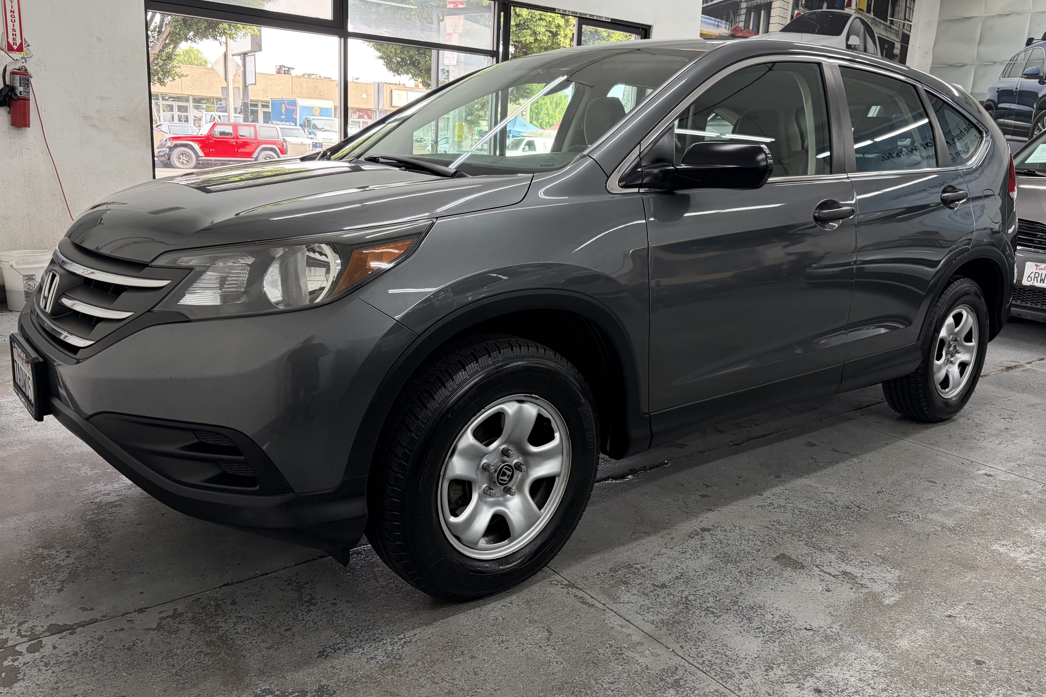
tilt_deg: -12.8
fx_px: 814
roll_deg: -3.2
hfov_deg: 65.5
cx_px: 536
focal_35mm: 28
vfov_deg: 46.4
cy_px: 319
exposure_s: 1/120
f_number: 1.6
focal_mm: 5.96
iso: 160
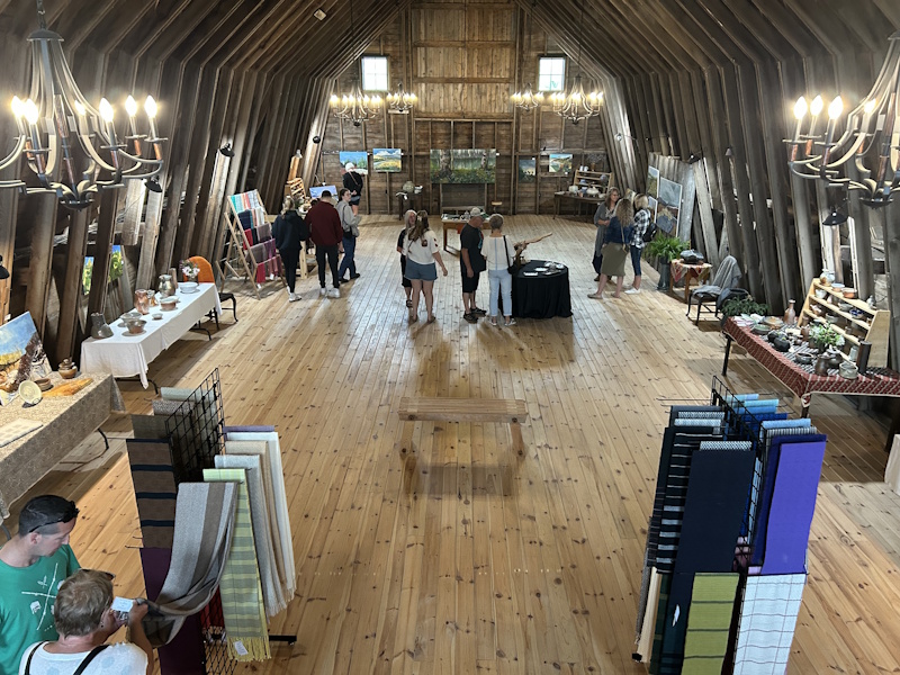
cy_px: 338
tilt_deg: -20.3
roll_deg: -0.2
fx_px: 676
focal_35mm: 26
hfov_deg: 67.3
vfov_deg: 53.1
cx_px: 450
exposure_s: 1/60
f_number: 1.5
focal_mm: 5.7
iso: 400
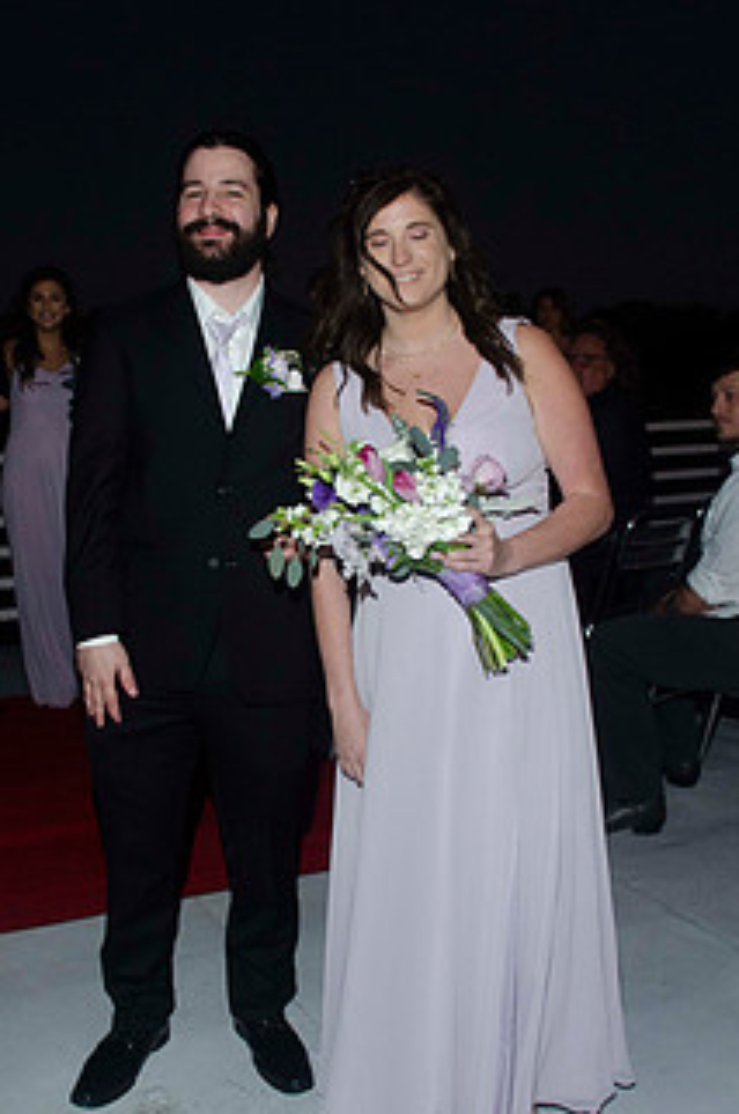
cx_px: 350
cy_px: 573
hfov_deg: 31.8
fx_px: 1297
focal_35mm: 42
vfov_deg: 46.5
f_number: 5.6
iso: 800
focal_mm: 20
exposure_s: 1/125
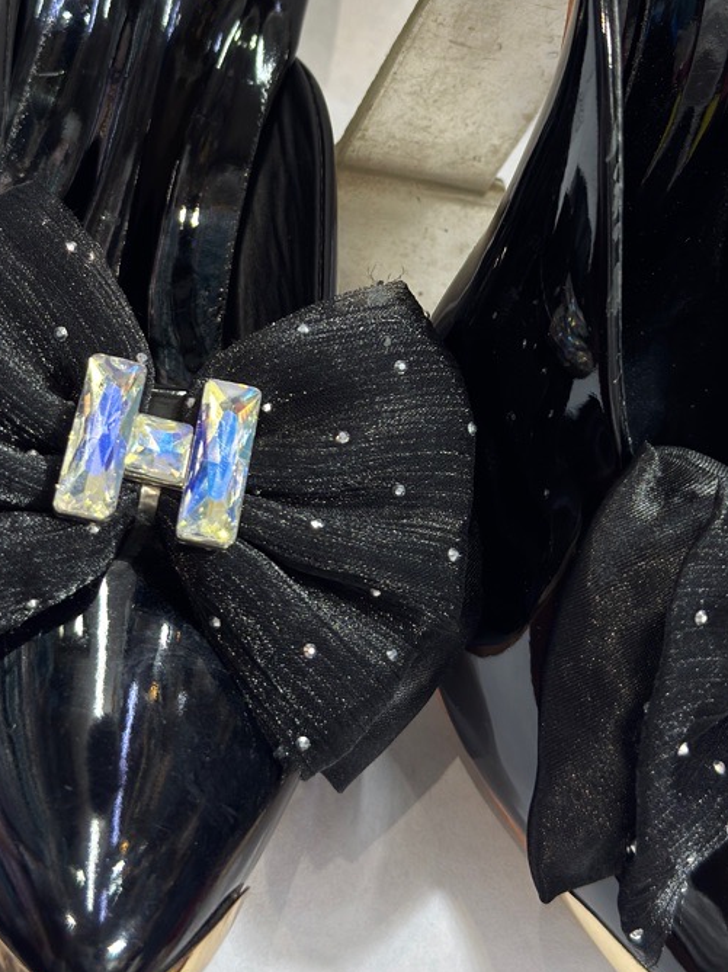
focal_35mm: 67
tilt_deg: -40.9
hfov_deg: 21.9
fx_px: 1881
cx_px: 375
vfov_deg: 28.6
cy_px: 247
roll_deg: -24.9
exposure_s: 1/50
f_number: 1.78
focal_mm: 6.76
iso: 64
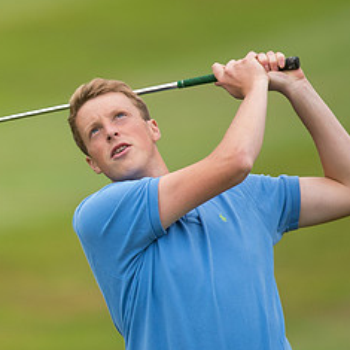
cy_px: 171
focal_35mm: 894
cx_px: -127
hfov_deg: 2.0
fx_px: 10227
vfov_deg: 2.0
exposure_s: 1/2500
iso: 800
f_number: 4
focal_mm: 300
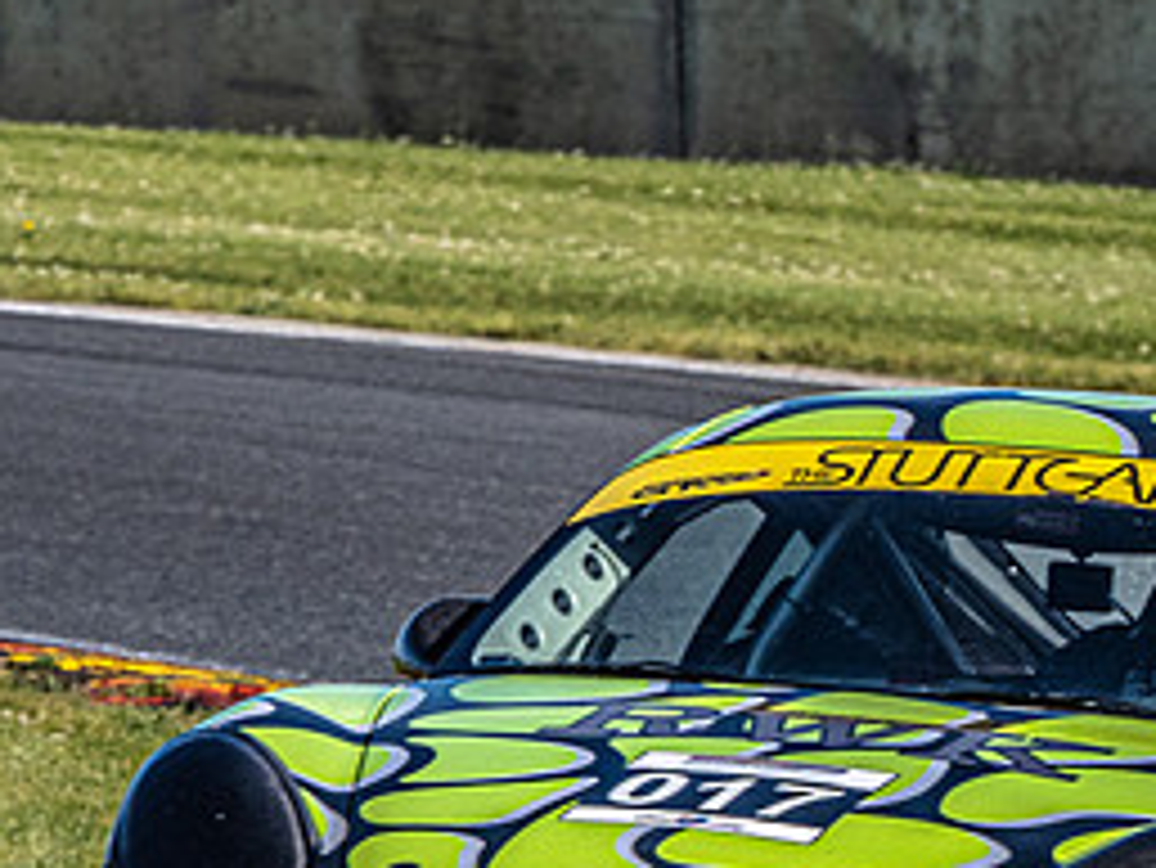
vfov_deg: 1.0
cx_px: 944
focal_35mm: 1450
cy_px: 866
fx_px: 48445
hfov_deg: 1.4
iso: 400
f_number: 13
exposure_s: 1/500
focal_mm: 300
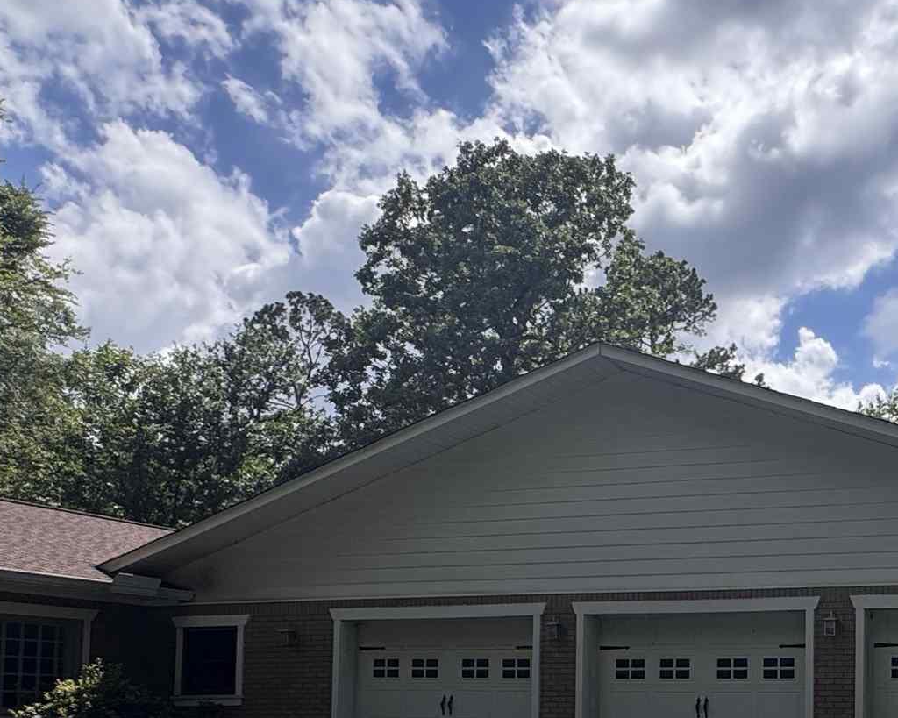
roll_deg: +0.4
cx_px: 919
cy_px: 649
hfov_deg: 39.0
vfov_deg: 34.4
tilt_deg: +3.4
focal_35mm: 41
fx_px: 1090
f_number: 2.2
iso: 50
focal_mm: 2.22
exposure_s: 1/1178
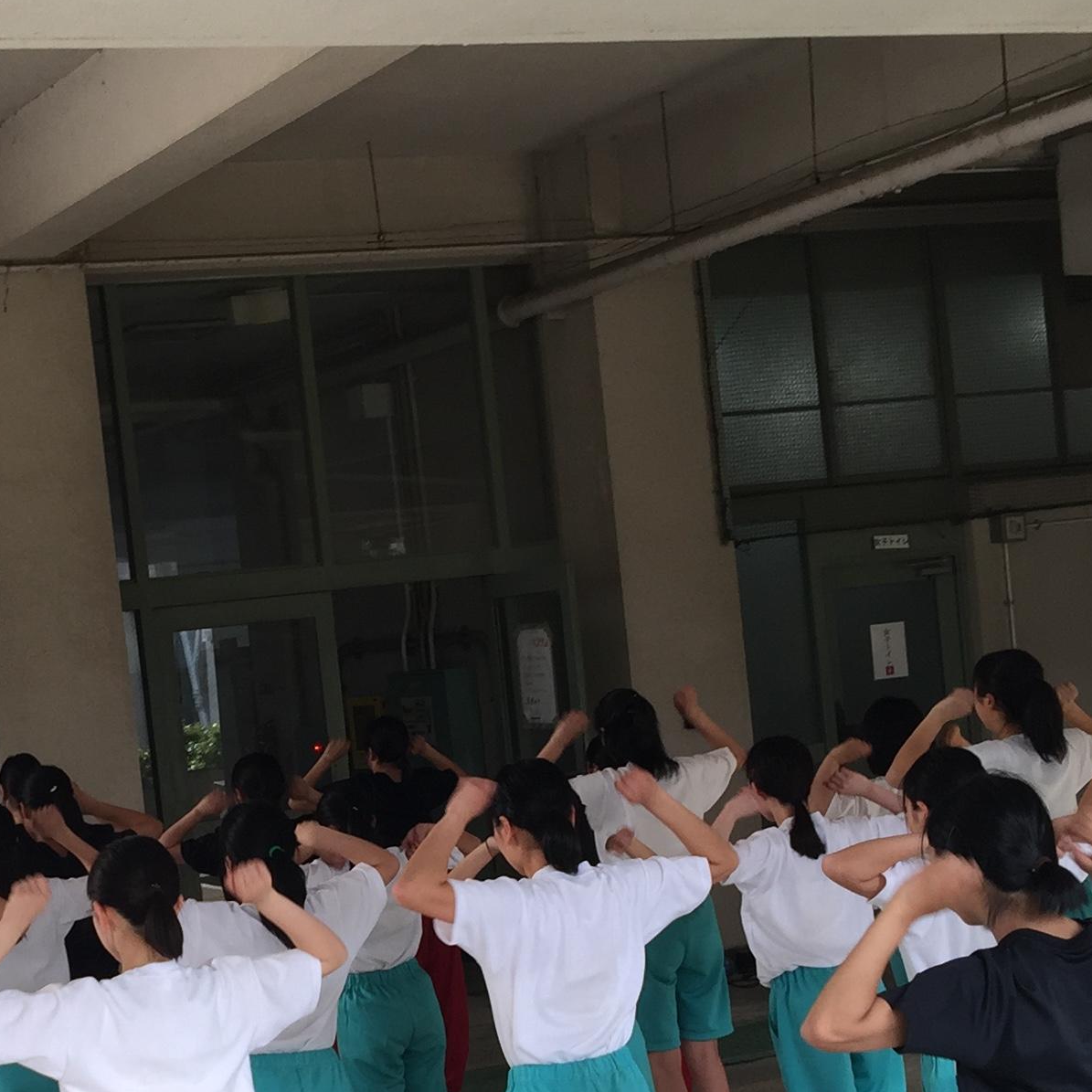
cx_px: 184
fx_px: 2498
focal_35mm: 70
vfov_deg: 24.4
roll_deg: +4.4
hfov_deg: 24.2
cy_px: 830
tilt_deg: -1.9
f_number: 2.2
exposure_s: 1/120
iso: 32
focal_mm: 4.2
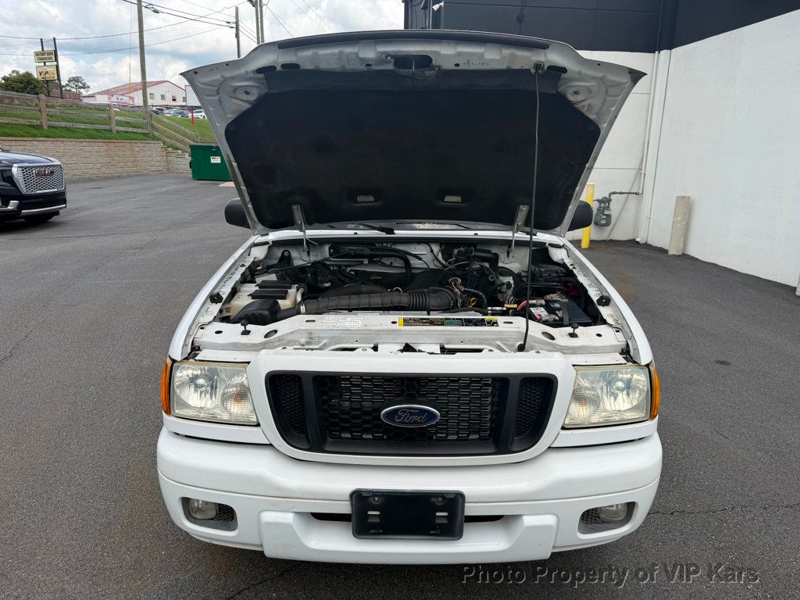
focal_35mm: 24
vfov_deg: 56.8
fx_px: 555
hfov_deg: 71.6
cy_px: 300
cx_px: 400
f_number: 1.78
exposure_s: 1/3953
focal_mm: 6.76
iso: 80
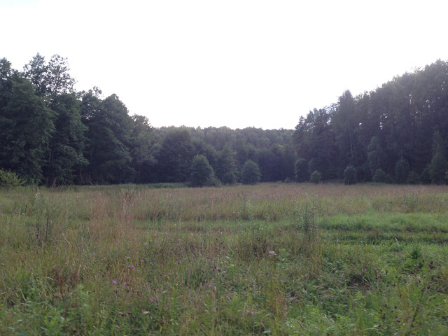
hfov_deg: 55.4
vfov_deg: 42.9
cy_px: 168
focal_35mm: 33
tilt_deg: +1.5
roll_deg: +1.0
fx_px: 427
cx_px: 224
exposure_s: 1/30
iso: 50
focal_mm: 4.12
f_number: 2.4
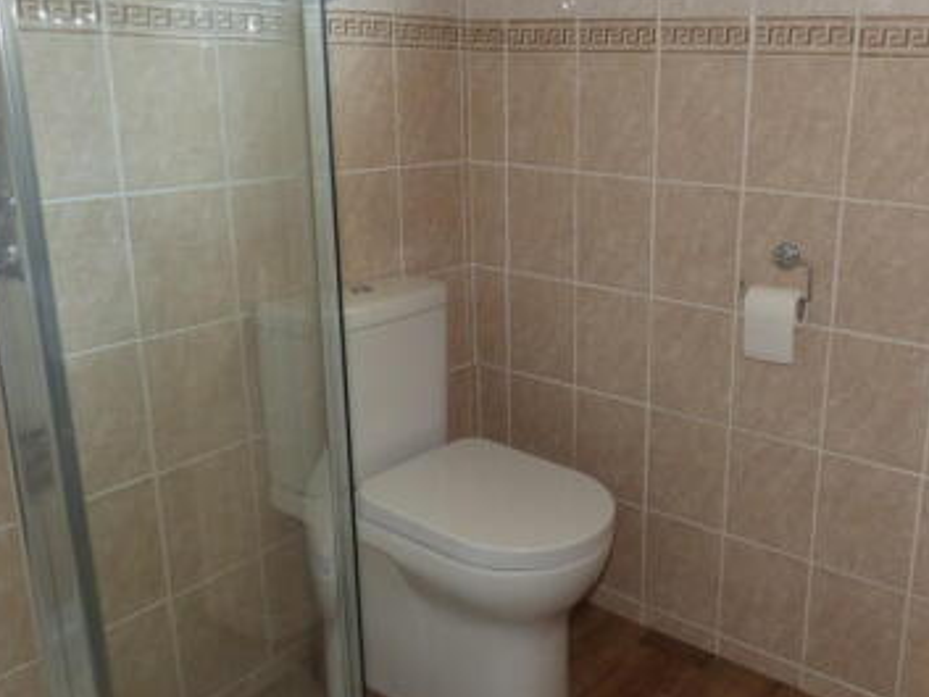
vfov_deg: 42.9
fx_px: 886
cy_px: 309
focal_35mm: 33
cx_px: 607
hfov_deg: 54.4
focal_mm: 3.58
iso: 125
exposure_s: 1/50
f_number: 2.8
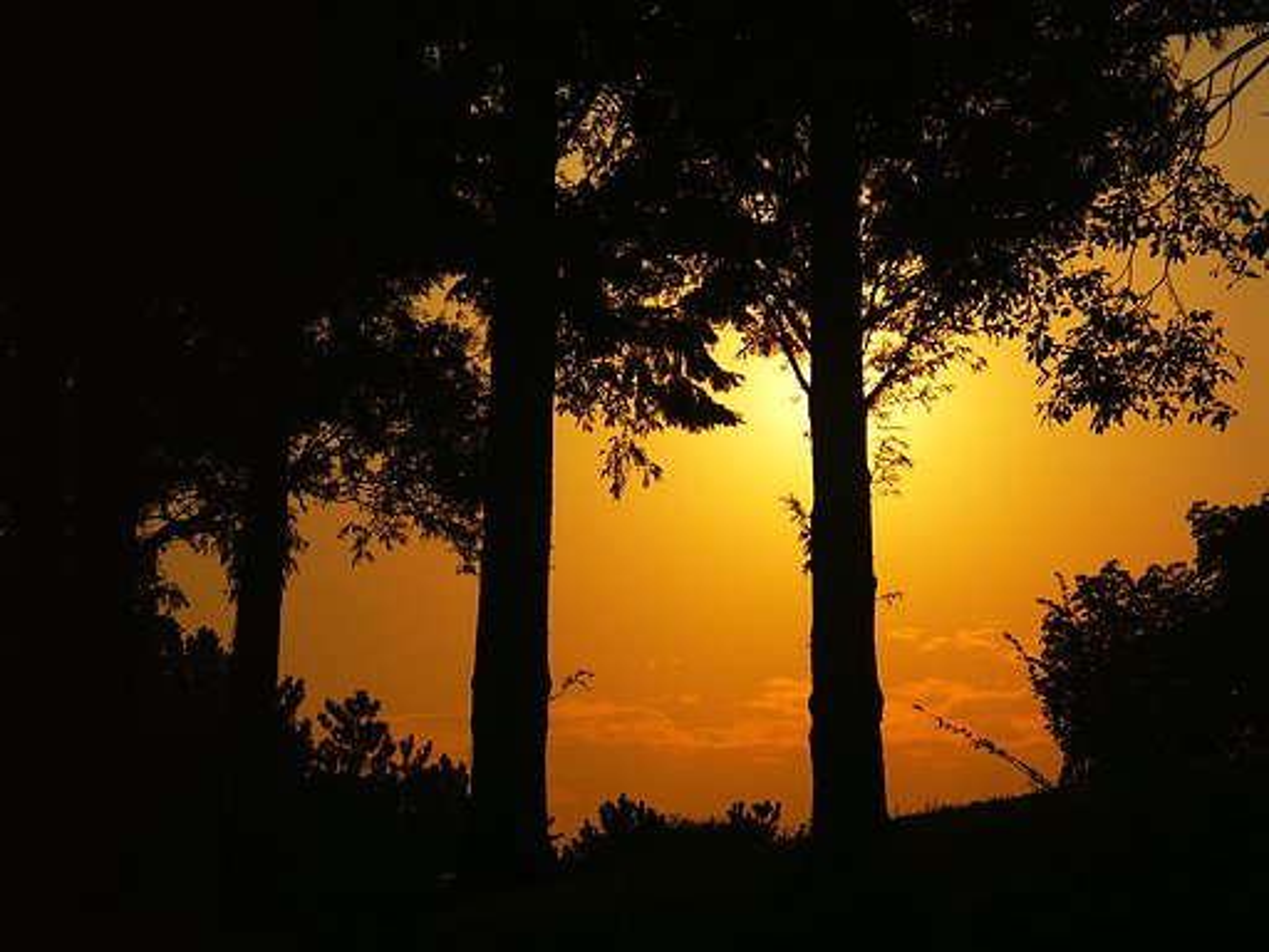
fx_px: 4619
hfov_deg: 15.6
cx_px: 634
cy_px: 476
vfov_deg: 11.8
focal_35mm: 126
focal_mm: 32.1
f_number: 3.5
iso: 100
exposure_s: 1/3200
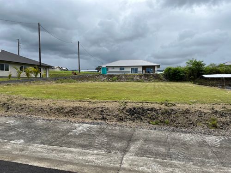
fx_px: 174
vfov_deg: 53.1
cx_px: 116
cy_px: 86
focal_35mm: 26
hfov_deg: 67.3
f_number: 1.6
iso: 50
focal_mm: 5.1
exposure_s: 1/4484
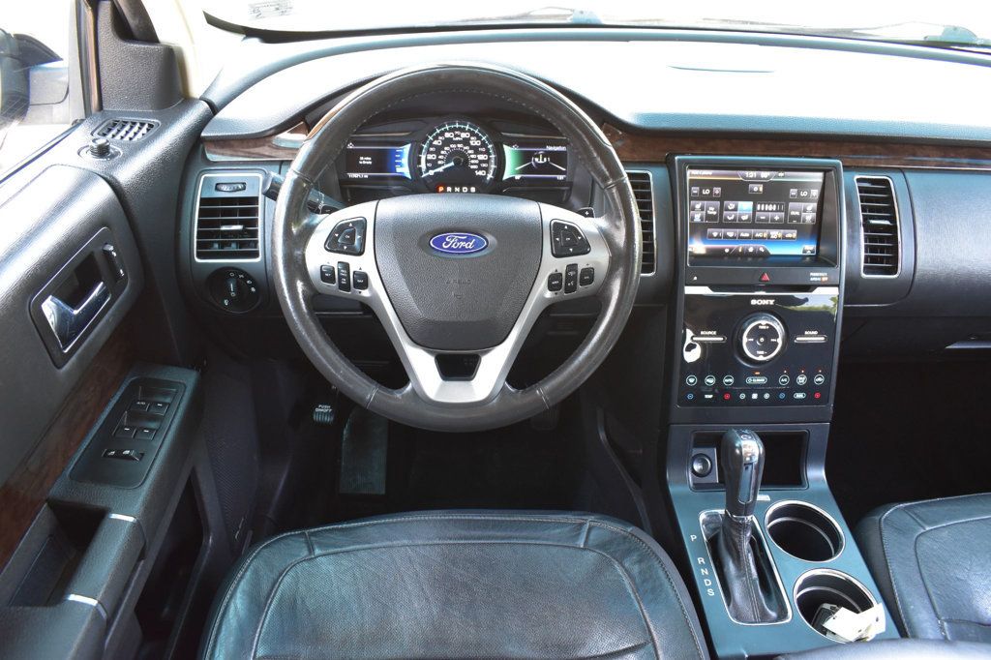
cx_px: 496
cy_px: 330
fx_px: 743
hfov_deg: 67.4
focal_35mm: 27
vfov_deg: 47.9
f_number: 6.3
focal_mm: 18
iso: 1250
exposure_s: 1/15
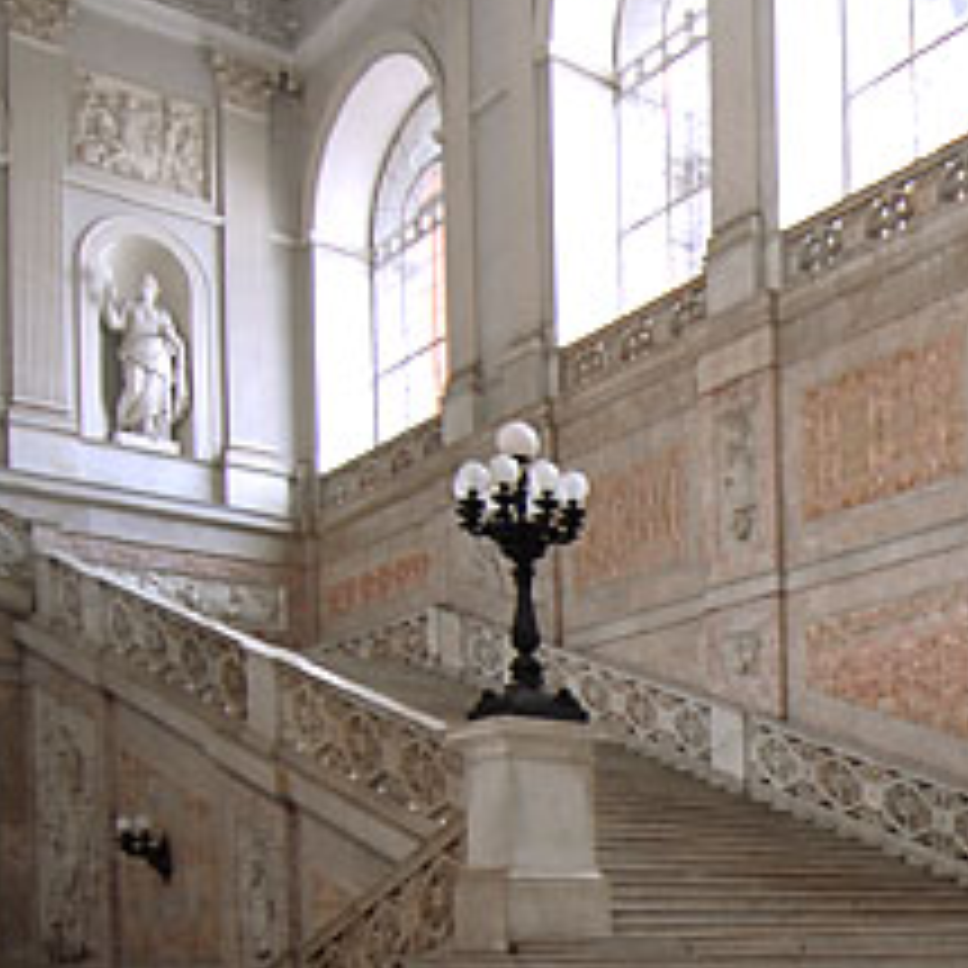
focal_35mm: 44
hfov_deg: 34.2
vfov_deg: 35.8
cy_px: 894
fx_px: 1392
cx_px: 1013
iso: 100
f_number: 4
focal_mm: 12
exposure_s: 1/30
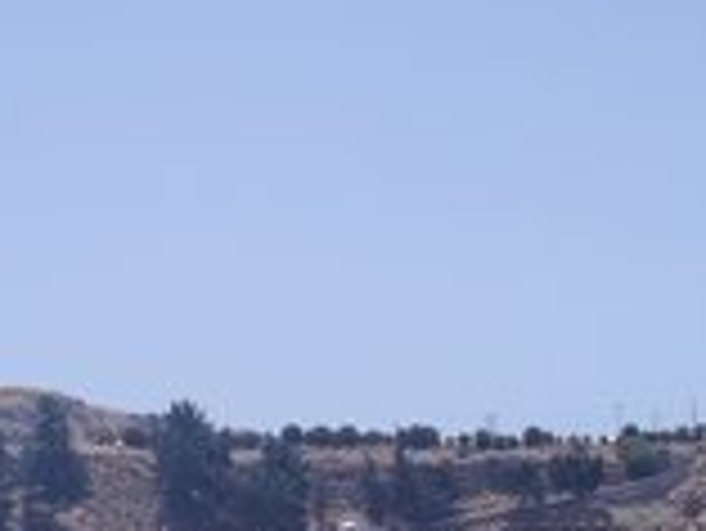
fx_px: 2000
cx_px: 378
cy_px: 562
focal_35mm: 98
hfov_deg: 20.0
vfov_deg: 14.8
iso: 121
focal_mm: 5.25
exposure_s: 1/1450
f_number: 1.75
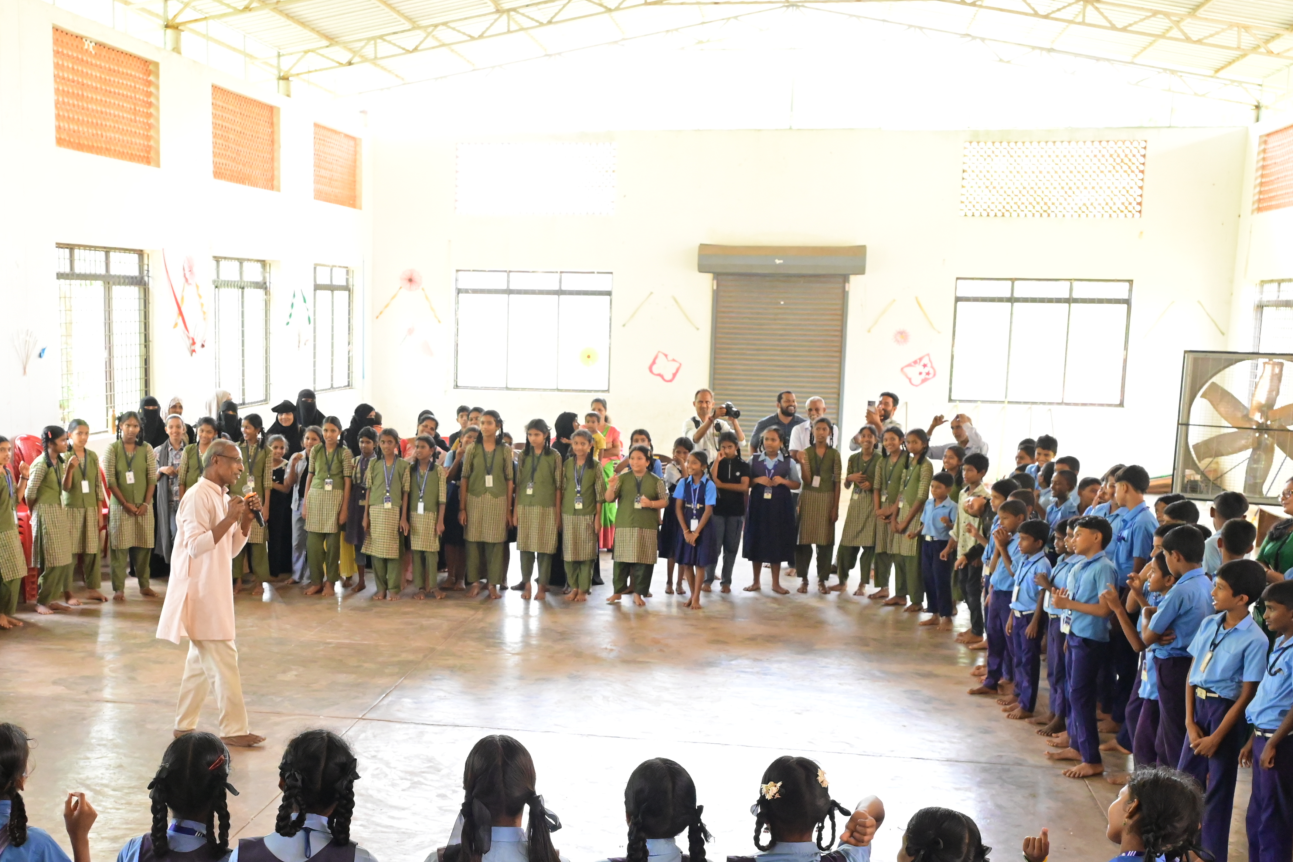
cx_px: 482
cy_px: 556
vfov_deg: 30.3
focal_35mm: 44
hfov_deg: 44.1
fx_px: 1580
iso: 10000
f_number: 7.1
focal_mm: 34
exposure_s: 1/160
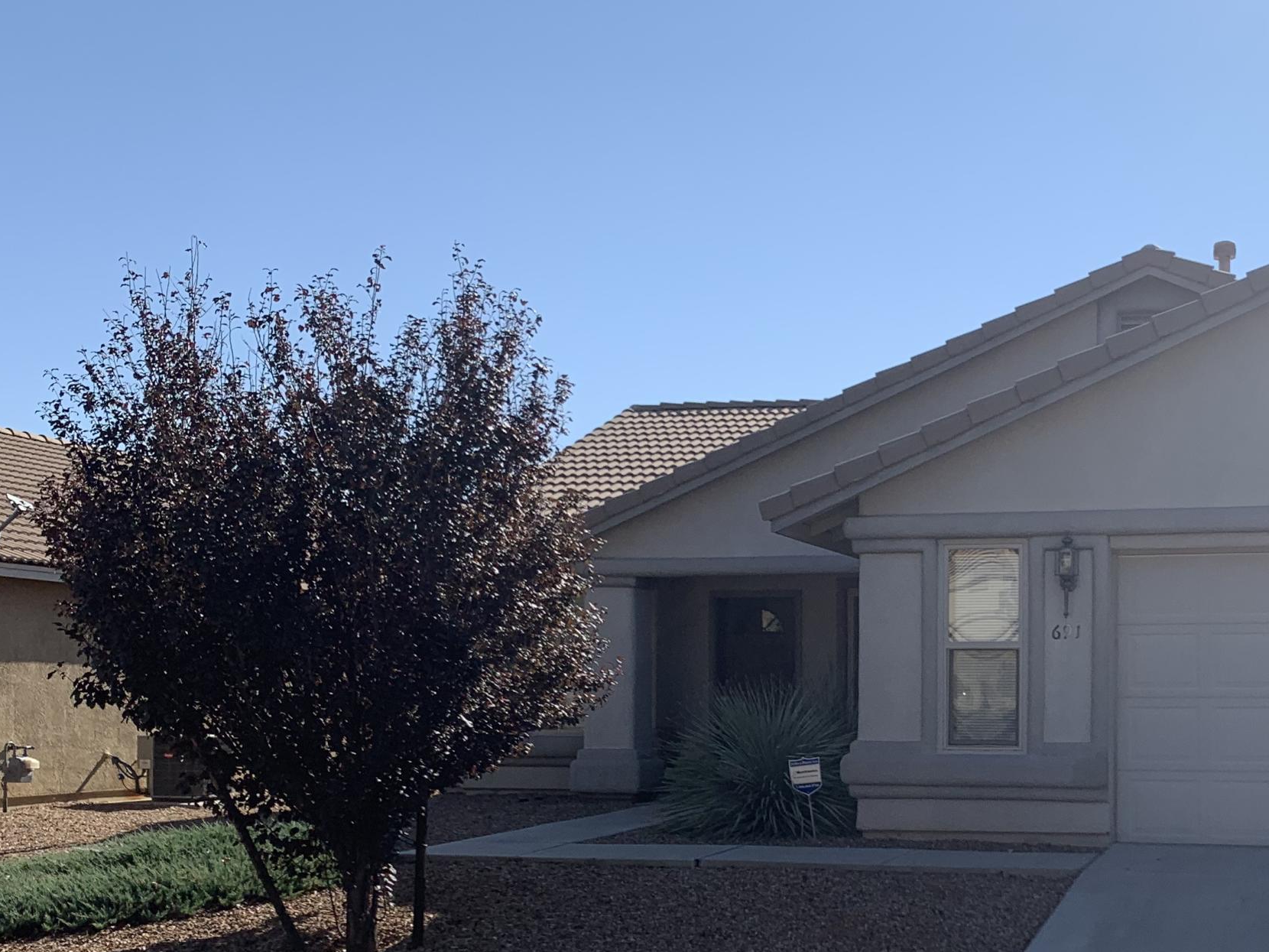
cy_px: 750
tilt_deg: -0.7
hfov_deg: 39.4
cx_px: 948
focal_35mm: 47
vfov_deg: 30.2
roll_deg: +2.4
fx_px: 1723
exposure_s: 1/2994
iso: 25
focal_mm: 4.25
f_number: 1.8
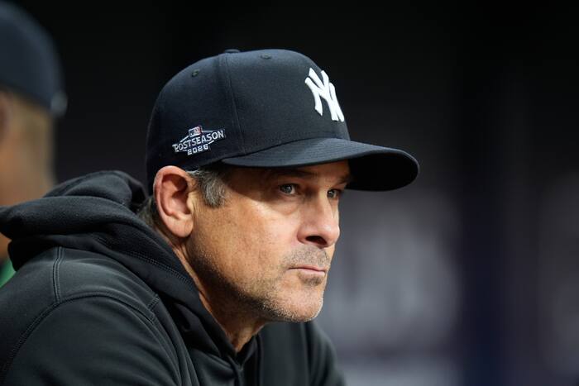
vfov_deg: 3.4
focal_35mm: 400
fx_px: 6434
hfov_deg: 5.2
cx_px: 290
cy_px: 193
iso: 3200
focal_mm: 400
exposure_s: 1/320
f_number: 3.2
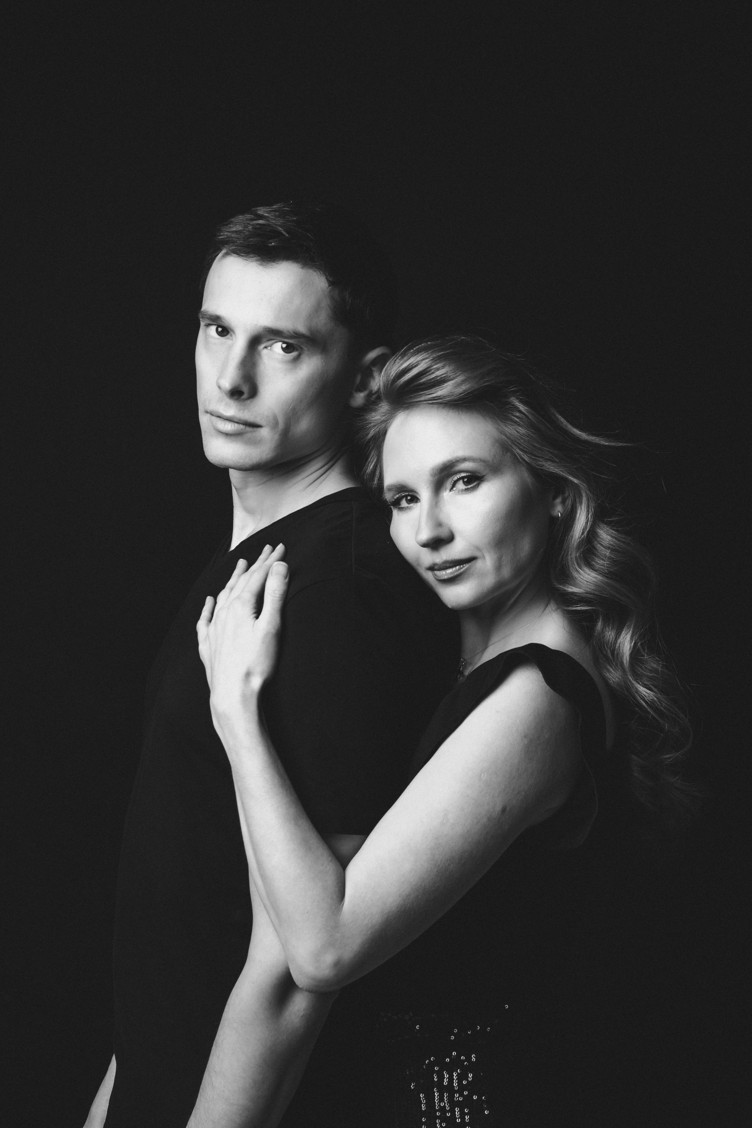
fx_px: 2256
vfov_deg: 28.1
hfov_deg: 18.9
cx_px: 376
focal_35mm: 72
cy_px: 564
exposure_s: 1/200
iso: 100
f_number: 6.3
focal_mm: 48
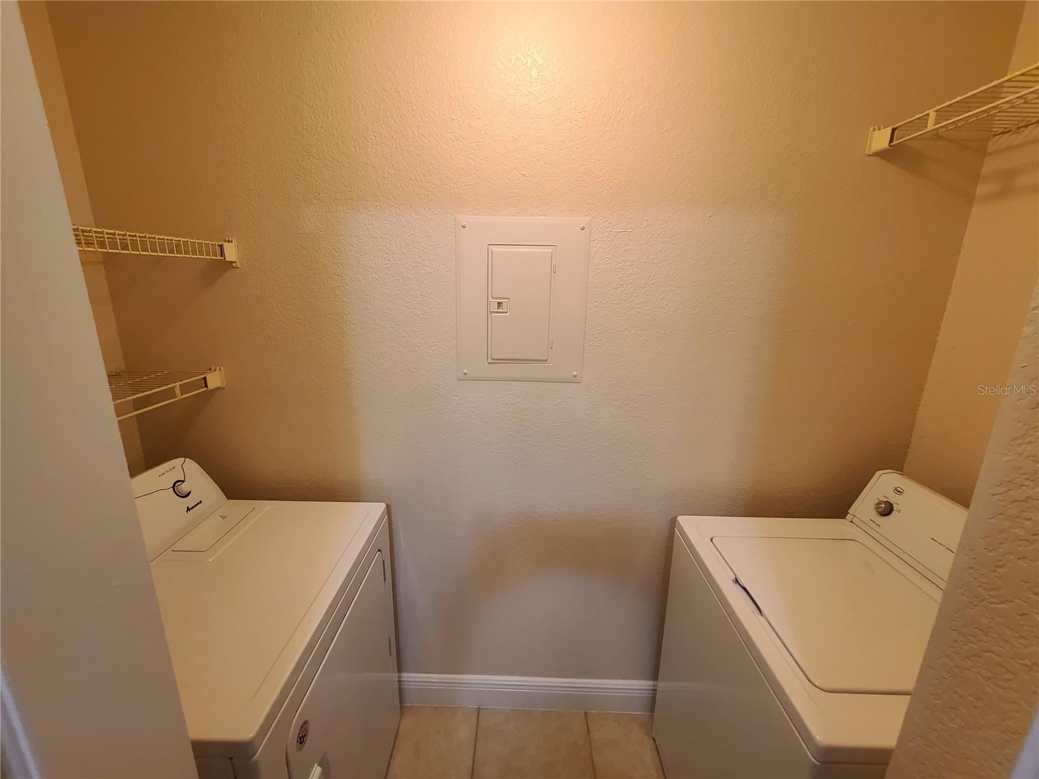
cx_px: 520
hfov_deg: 106.2
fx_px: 390
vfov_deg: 89.9
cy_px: 390
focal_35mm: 13
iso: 320
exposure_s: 1/59
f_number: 2.2
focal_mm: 2.2
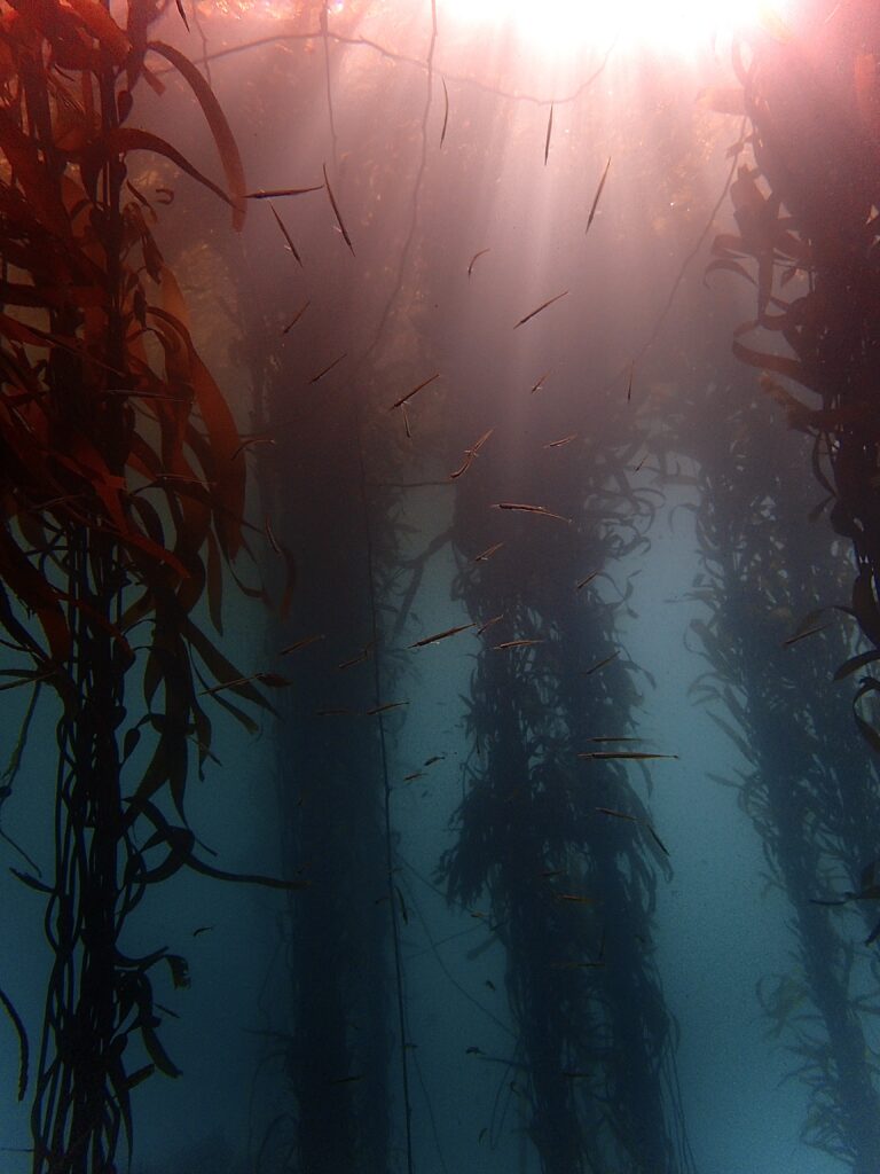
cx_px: 440
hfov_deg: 54.9
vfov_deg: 69.4
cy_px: 587
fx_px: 847
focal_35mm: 25
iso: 100
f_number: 2.8
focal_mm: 4.5
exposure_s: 1/500
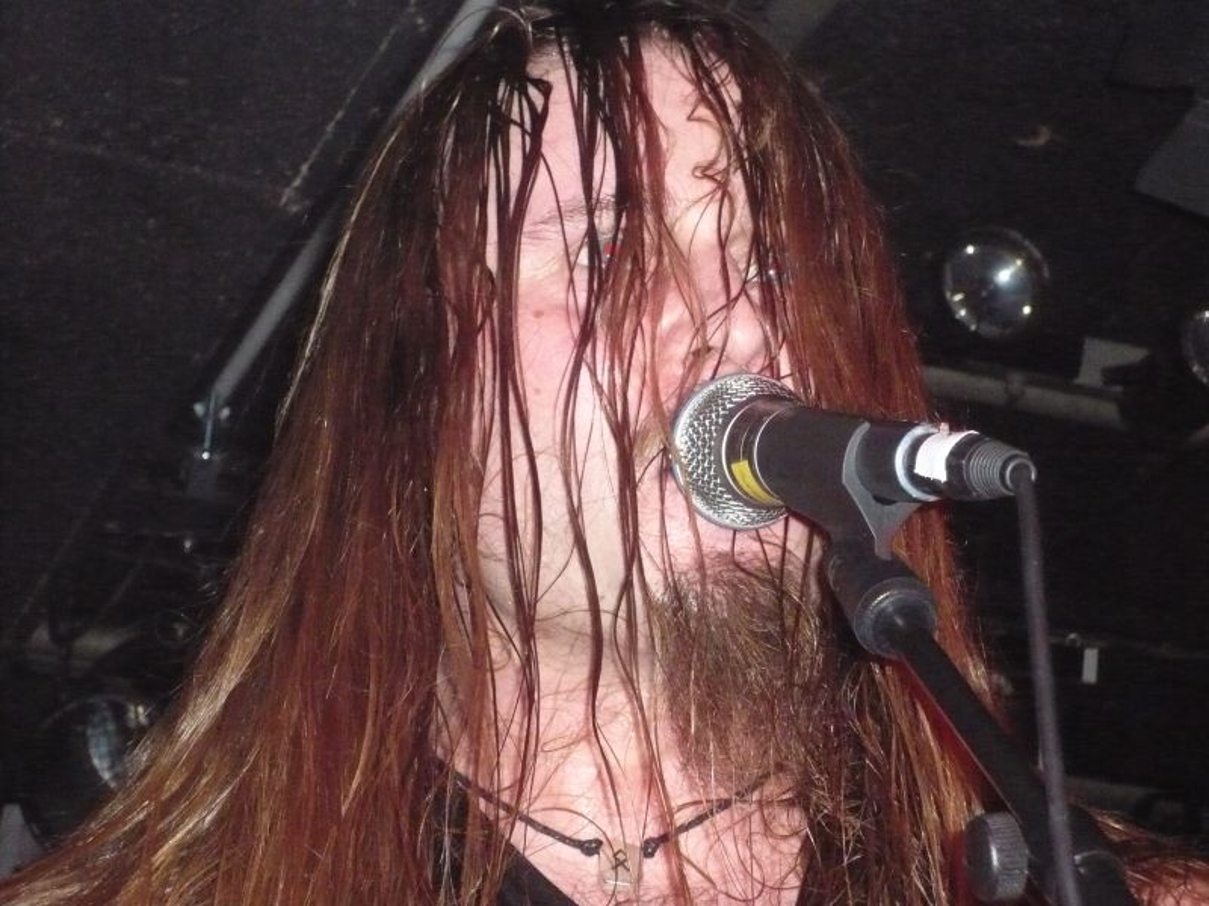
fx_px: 3493
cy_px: 453
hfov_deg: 19.6
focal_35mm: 100
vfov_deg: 14.8
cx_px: 604
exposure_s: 1/30
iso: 800
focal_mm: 16.4
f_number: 5.6
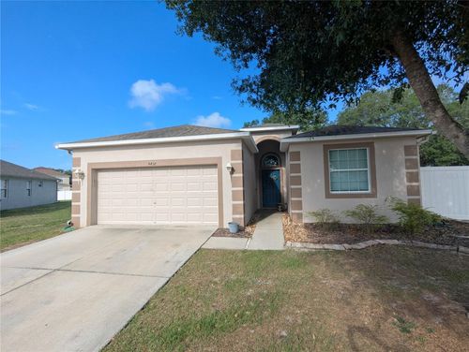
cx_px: 234
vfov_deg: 78.2
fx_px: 217
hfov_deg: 94.4
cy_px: 176
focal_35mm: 16
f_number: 2.2
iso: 63
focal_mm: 2.35
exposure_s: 1/1125
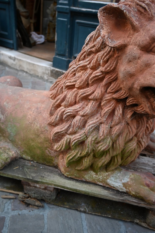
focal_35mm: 32
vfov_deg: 59.5
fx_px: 203
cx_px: 78
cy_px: 116
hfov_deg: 41.7
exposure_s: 1/125
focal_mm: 21
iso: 560
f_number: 3.5
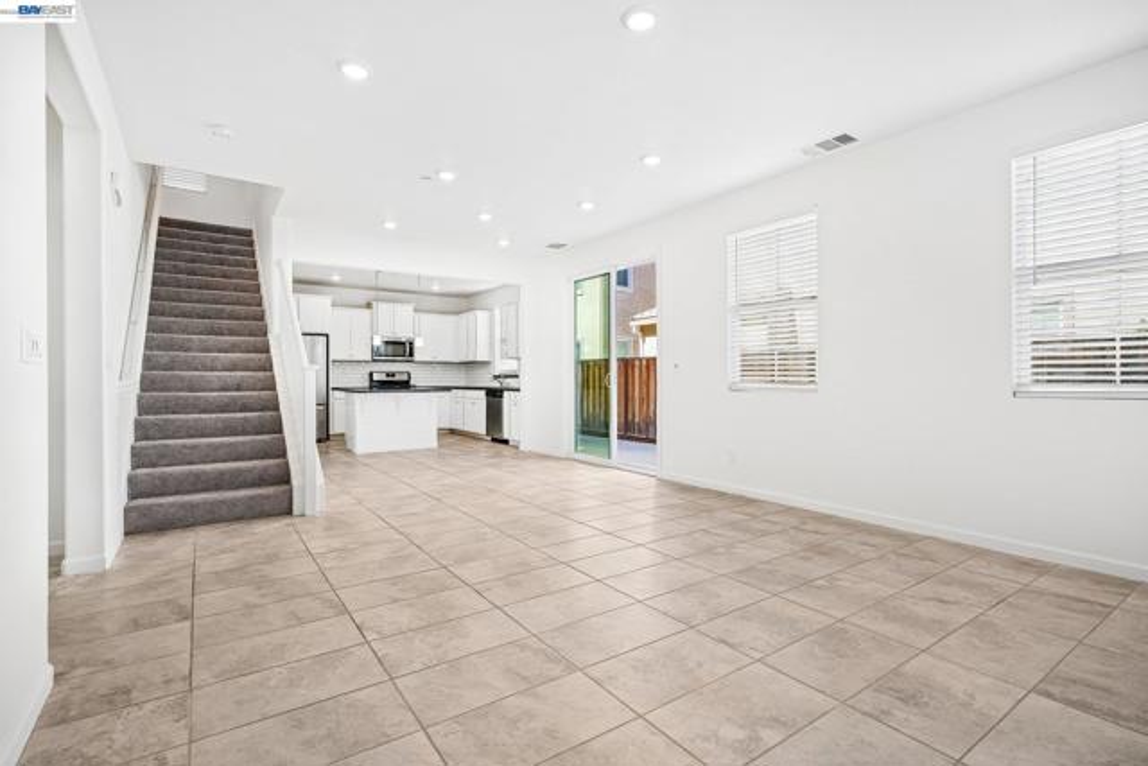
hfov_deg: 93.3
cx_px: 574
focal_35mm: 17
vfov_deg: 70.5
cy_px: 383
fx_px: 542
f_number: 8
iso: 125
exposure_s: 1/30
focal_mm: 17
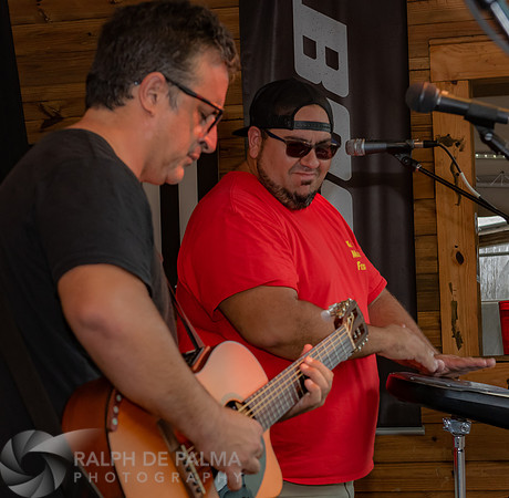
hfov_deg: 17.1
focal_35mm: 103
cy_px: 312
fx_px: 1688
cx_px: 204
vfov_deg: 16.8
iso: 800
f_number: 5.6
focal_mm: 52
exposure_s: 1/160
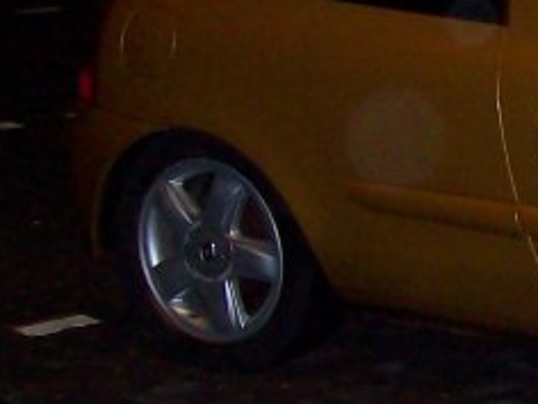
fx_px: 2425
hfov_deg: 11.8
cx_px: 932
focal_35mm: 156
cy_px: 187
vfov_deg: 9.5
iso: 200
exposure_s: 1/64
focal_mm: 6
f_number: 2.7
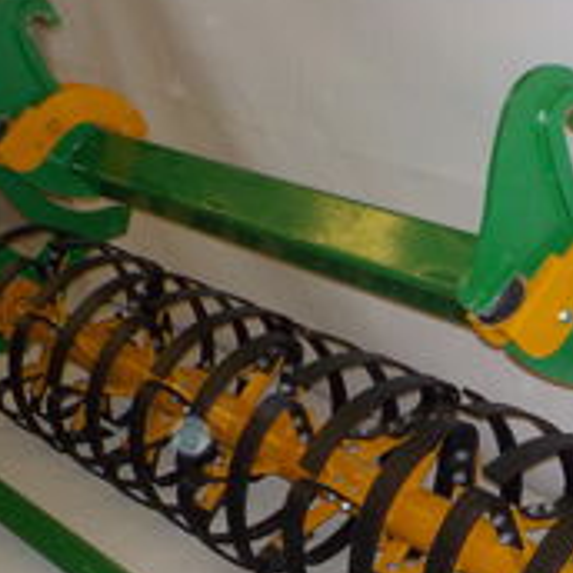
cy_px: 495
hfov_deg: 22.0
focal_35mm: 77
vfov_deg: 22.0
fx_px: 1442
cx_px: 506
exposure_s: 1/30
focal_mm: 4.1
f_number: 3.3
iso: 200
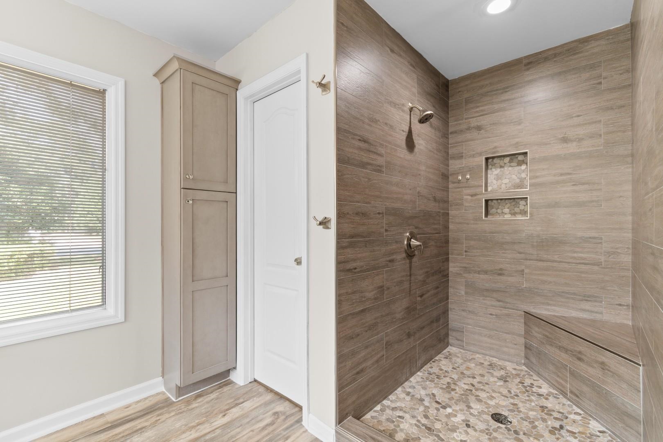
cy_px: 221
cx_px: 332
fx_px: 276
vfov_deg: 77.3
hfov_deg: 100.4
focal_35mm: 15
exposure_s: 1/3
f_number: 4.5
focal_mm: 10
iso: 100
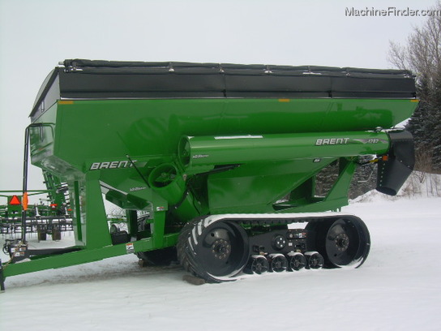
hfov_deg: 42.9
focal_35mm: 44
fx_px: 561
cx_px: 220
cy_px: 166
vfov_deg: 32.9
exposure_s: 1/354
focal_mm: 7.2
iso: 50
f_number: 4.8
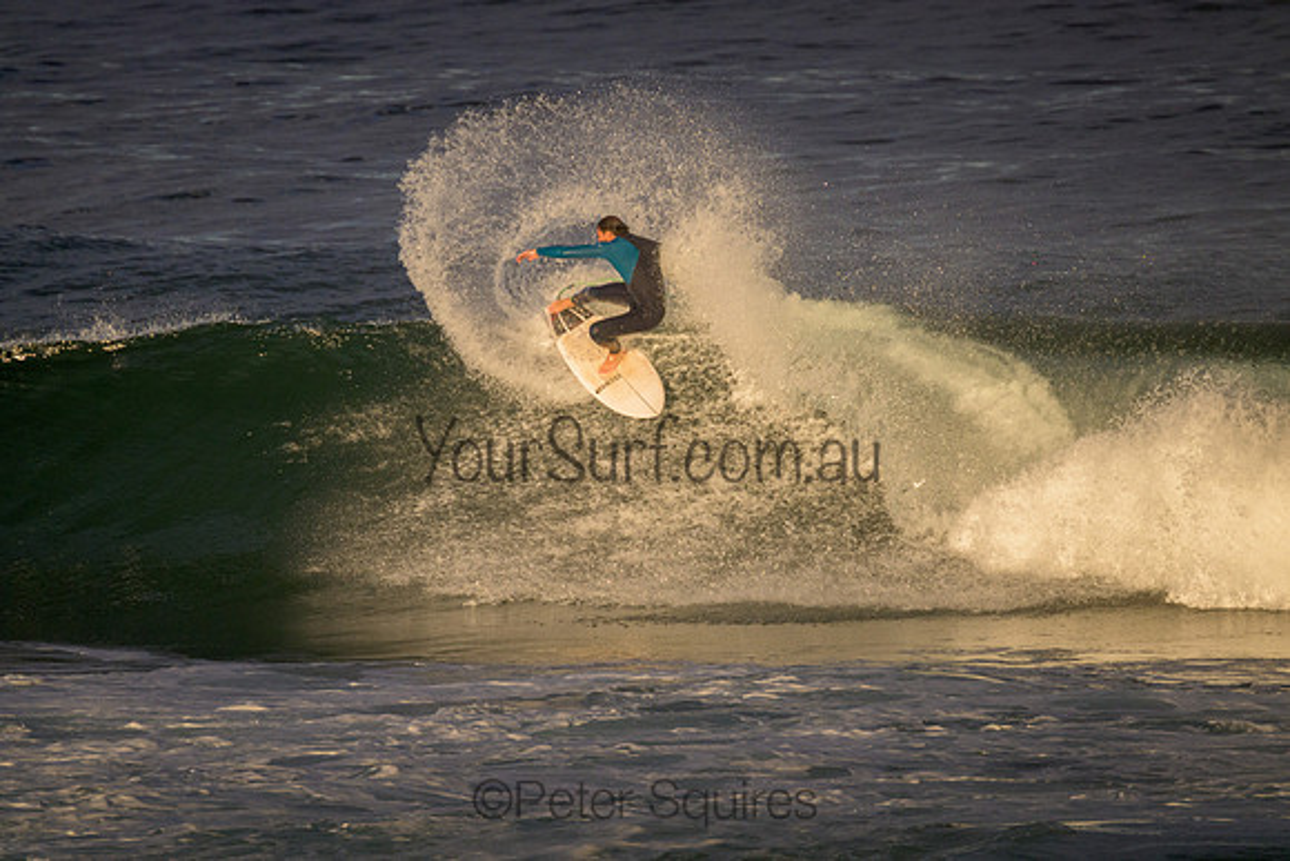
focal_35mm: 800
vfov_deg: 1.7
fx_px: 28672
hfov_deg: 2.6
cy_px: 430
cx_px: 645
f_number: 11
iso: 2000
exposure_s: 1/1250
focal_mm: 800
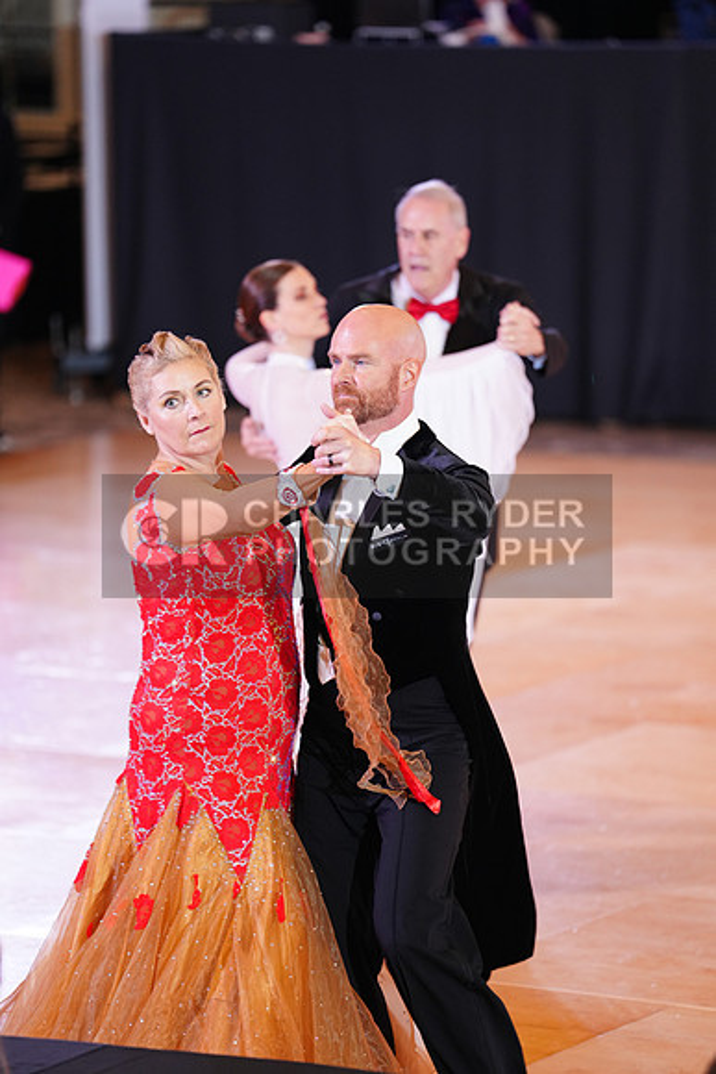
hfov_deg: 6.9
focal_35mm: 200
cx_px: 358
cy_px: 537
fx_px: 5963
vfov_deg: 10.3
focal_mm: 200
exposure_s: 1/160
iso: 1600
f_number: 2.8
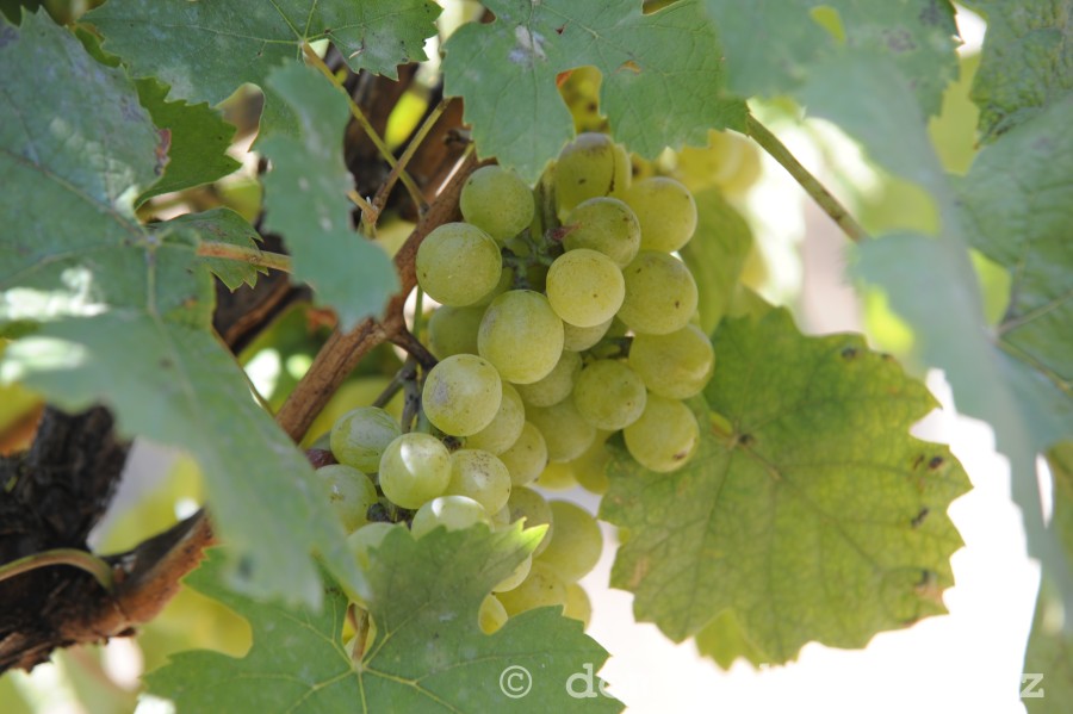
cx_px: 536
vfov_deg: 6.9
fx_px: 5958
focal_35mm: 200
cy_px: 357
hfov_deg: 10.3
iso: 200
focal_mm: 200
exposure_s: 1/60
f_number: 7.1
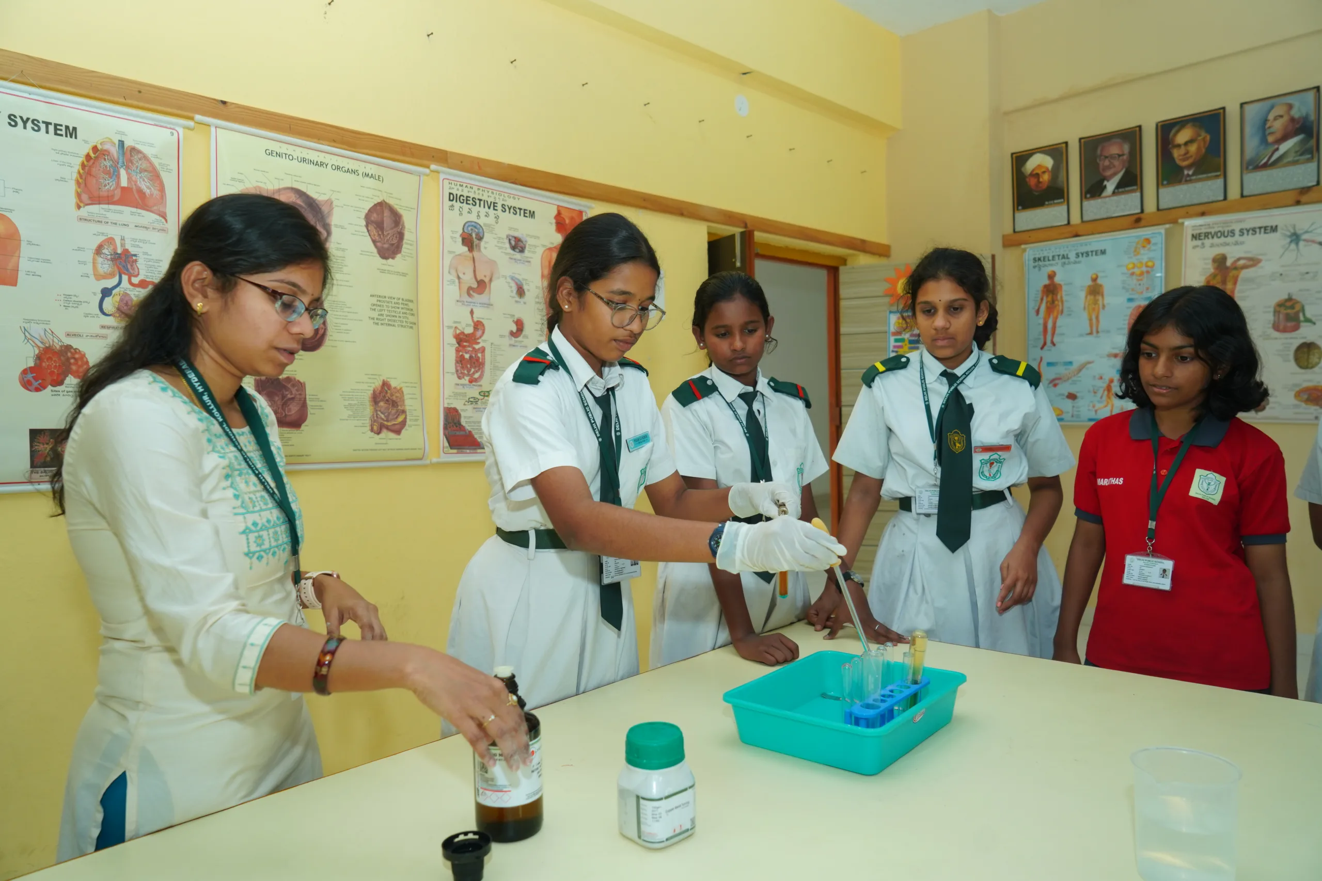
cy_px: 440
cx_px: 661
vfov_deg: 53.1
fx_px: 881
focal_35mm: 24
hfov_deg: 73.7
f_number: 4.5
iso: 800
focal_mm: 24
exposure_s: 1/200
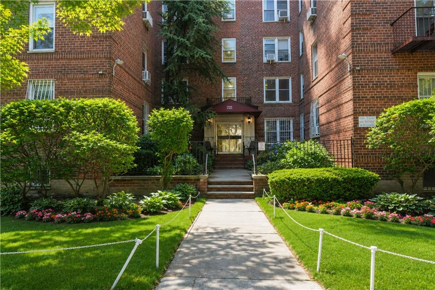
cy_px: 145
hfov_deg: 78.6
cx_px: 218
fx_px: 266
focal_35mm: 22
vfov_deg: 57.2
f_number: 6.4
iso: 2500
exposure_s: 1/125
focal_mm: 14.6
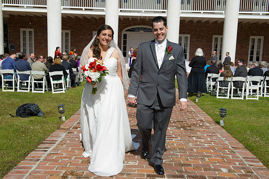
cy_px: 90
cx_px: 134
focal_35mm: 40
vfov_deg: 33.4
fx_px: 299
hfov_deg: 48.5
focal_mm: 40
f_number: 11
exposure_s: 1/250
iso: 100
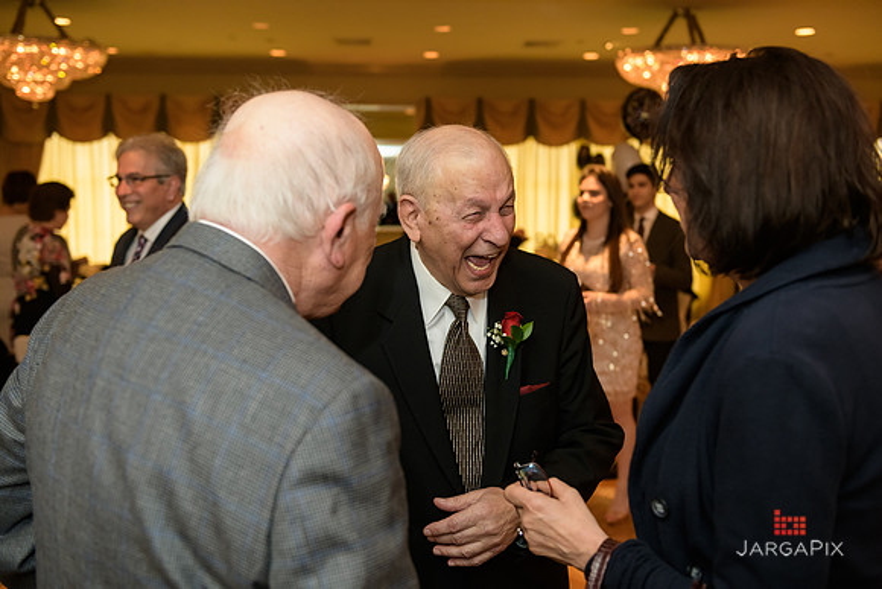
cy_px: 294
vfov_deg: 35.1
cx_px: 441
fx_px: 931
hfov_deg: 50.7
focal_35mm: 38
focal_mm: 38
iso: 1000
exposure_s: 1/125
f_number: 3.2
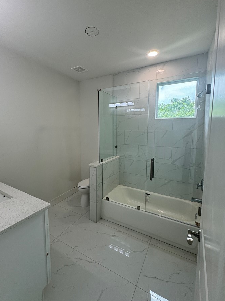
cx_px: 105
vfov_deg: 94.4
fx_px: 139
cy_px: 143
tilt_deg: -4.3
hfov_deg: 78.0
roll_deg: +2.0
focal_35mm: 16
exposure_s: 1/120
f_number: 2.2
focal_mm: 2.22
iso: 80
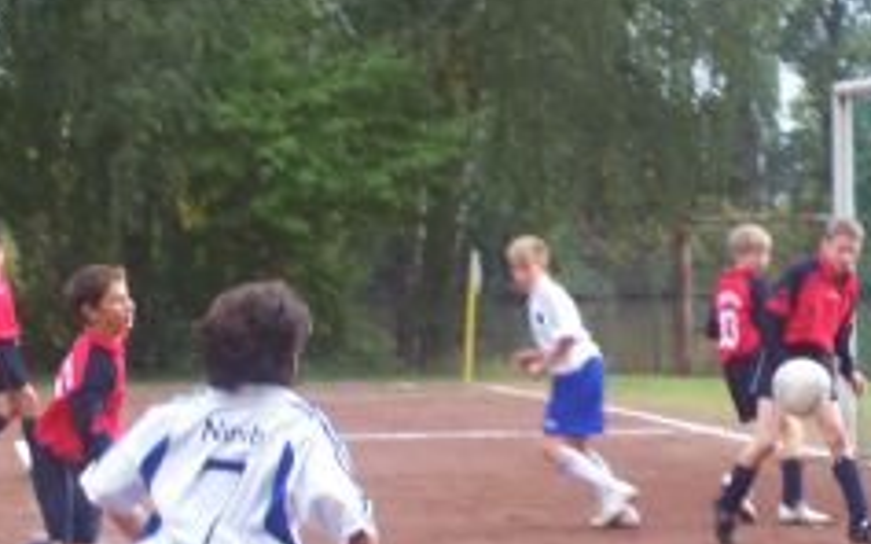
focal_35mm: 199
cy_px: 228
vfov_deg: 6.6
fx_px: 4723
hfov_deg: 10.5
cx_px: 632
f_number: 4.8
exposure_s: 1/90
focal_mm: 16.8
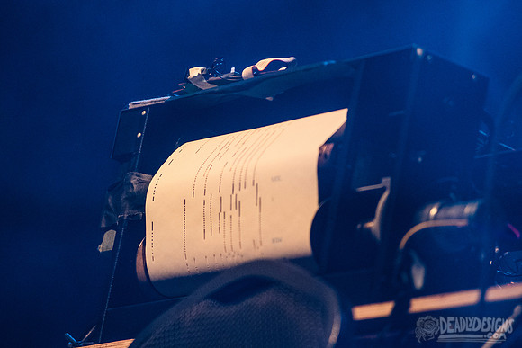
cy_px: 165
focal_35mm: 268
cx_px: 173
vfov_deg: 5.1
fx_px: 3881
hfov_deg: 7.7
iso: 3200
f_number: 3.5
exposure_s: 1/125
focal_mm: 200
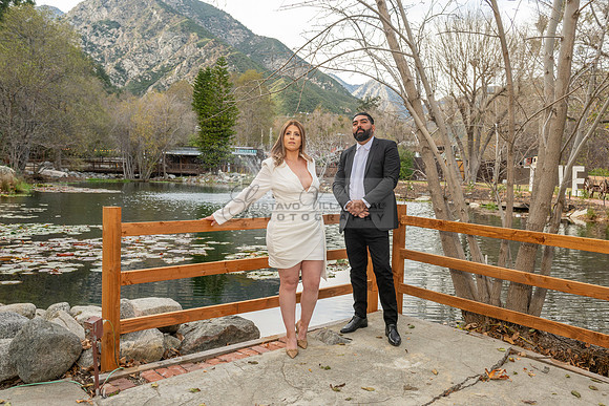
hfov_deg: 58.7
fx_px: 541
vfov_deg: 41.1
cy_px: 203
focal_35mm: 32
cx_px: 304
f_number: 5.6
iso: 200
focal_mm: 32
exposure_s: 1/125
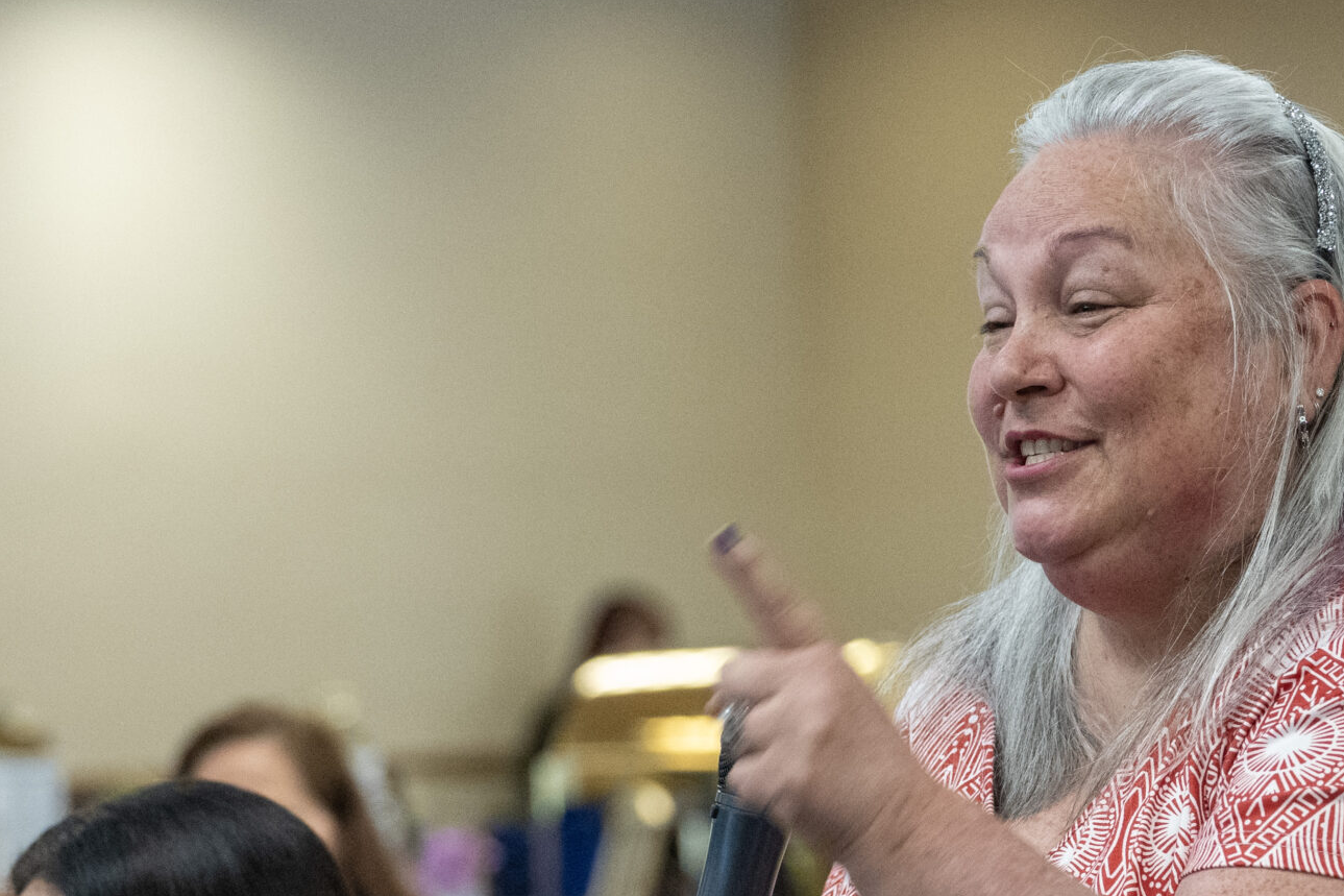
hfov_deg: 7.4
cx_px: 700
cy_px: 818
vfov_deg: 4.9
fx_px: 10451
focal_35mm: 280
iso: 3200
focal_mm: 94
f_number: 3.5
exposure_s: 1/200
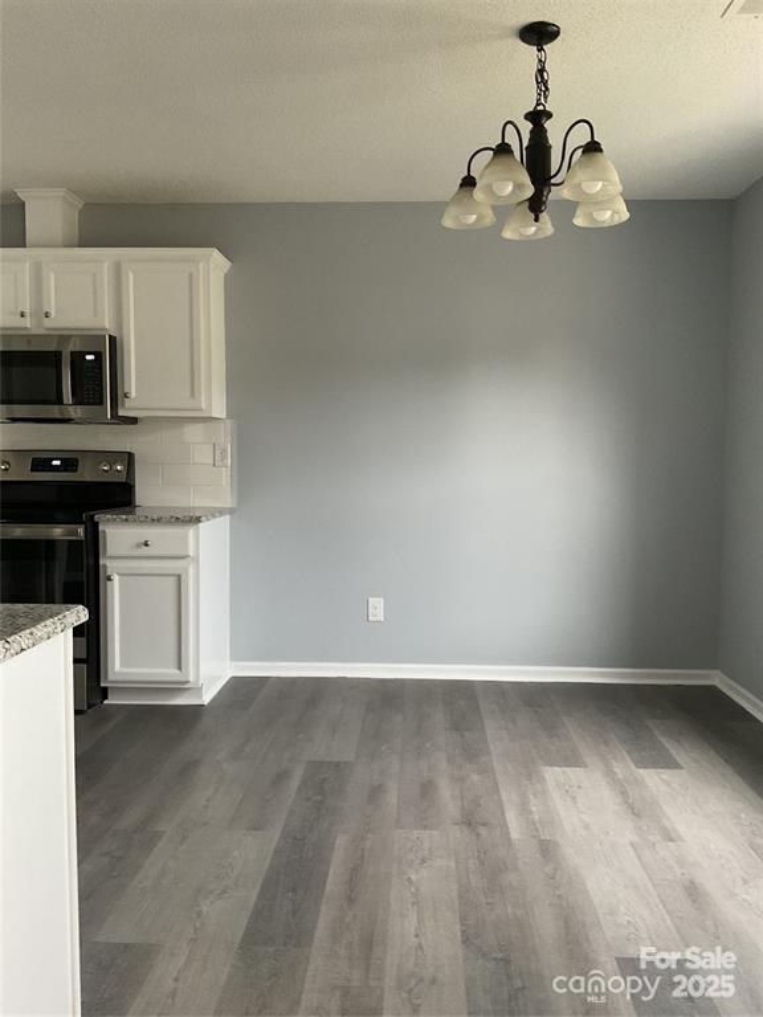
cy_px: 508
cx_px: 382
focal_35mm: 29
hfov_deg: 48.2
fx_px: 852
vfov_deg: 61.7
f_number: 1.8
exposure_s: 1/60
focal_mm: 3
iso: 250
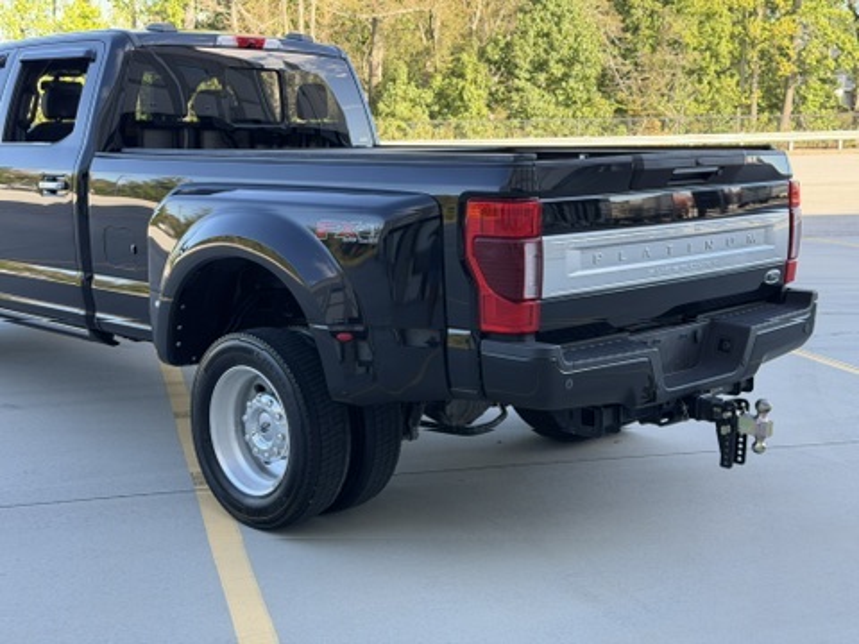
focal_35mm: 48
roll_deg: -2.0
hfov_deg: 39.7
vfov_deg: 30.3
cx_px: 430
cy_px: 322
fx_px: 1191
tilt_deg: -13.8
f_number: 1.78
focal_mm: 6.76
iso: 80
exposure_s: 1/437
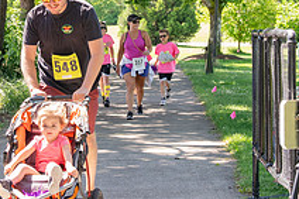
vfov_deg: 9.2
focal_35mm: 148
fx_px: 1228
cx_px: 93
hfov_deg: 13.9
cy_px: 8
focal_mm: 36
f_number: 4
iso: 500
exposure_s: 1/400
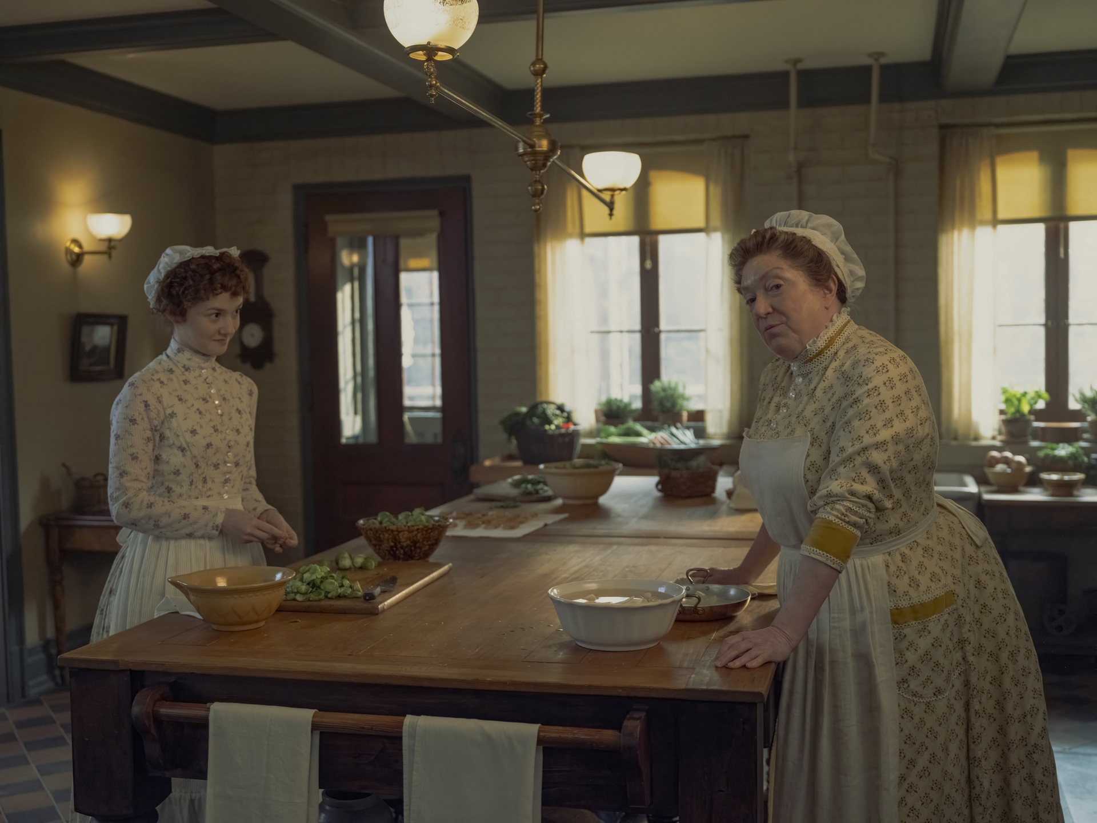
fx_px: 1331
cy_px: 412
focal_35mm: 42
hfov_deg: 44.8
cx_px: 548
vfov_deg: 34.3
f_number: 4
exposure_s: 1/80
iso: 6400
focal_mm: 52.9
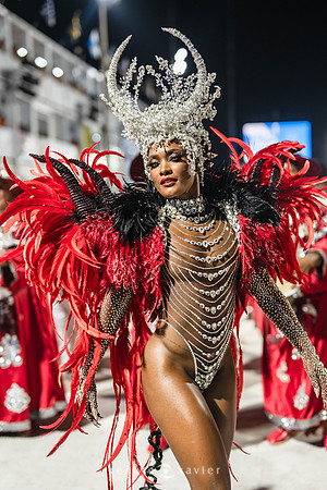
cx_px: 164
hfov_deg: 27.0
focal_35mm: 50
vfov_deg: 39.6
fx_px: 681
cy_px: 245
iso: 180
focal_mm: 50
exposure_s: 1/320
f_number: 1.8
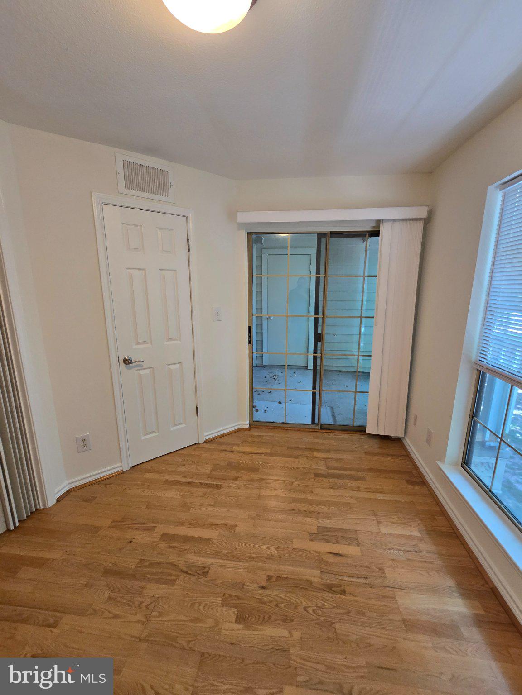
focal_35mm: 13
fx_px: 261
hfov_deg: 89.9
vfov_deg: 106.2
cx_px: 261
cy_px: 348
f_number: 2.2
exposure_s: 1/60
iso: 160
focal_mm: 2.2
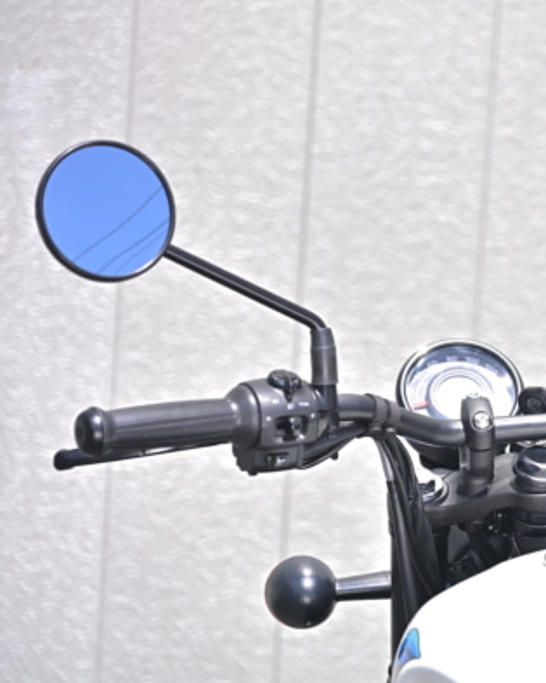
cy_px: 370
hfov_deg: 9.0
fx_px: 3435
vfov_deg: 11.4
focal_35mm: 170
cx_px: 588
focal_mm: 105
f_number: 4
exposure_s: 1/250
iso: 32
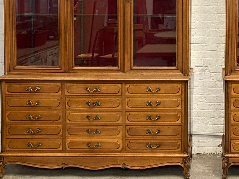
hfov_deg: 32.1
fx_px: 394
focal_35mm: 57
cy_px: 16
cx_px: 215
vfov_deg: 24.9
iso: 160
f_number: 1.8
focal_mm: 4.25
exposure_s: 1/50
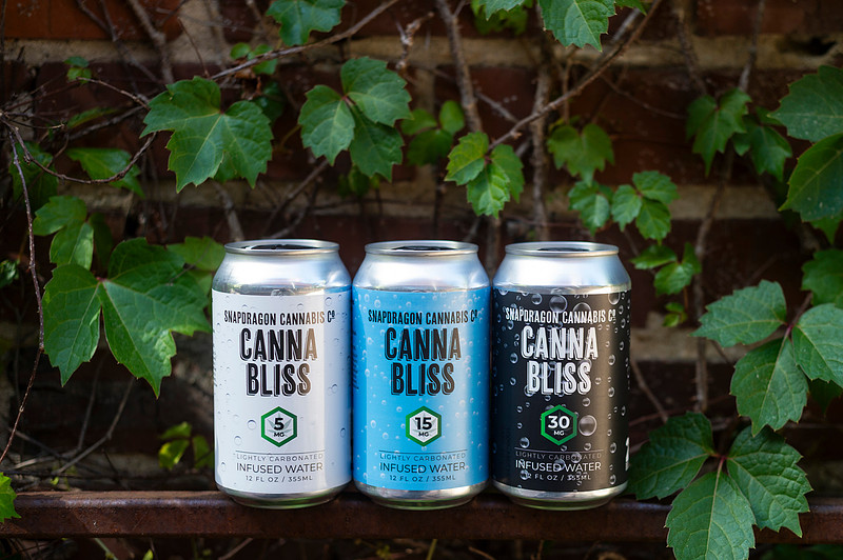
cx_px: 476
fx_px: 1324
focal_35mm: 57
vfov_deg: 23.9
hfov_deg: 35.3
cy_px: 314
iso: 200
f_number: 2.8
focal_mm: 50
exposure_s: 1/250
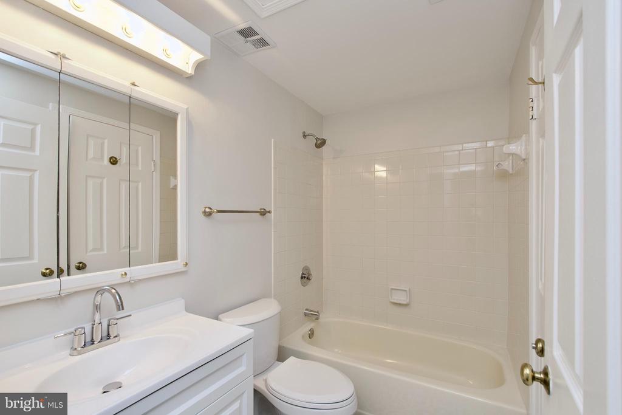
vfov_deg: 77.3
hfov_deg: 100.4
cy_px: 208
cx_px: 311
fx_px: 259
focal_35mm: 15
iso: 320
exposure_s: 1/50
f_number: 7.1
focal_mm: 10
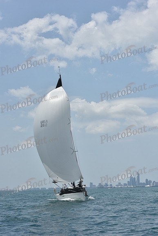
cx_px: 79
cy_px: 118
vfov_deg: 24.8
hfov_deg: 16.7
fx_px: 539
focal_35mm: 82
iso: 250
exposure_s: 1/1250
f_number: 9
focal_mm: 82
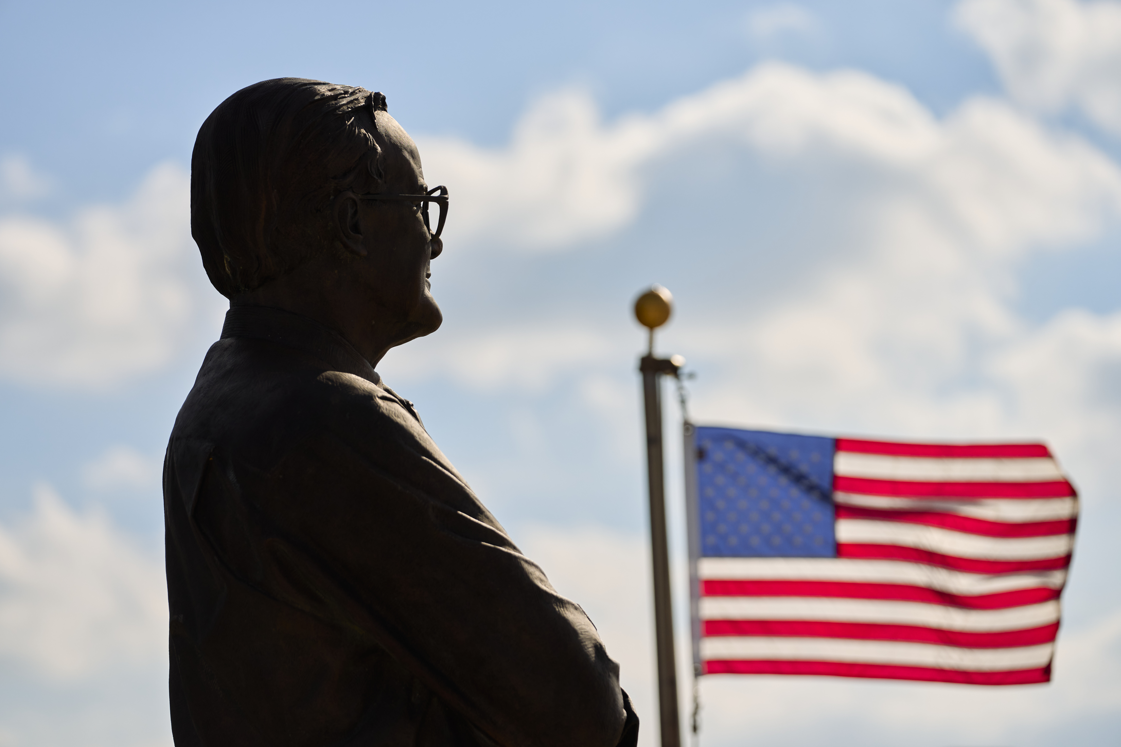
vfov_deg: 9.1
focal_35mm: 151
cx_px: 560
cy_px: 374
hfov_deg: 13.6
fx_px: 4702
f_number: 3.5
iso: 400
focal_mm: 151
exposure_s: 1/6400
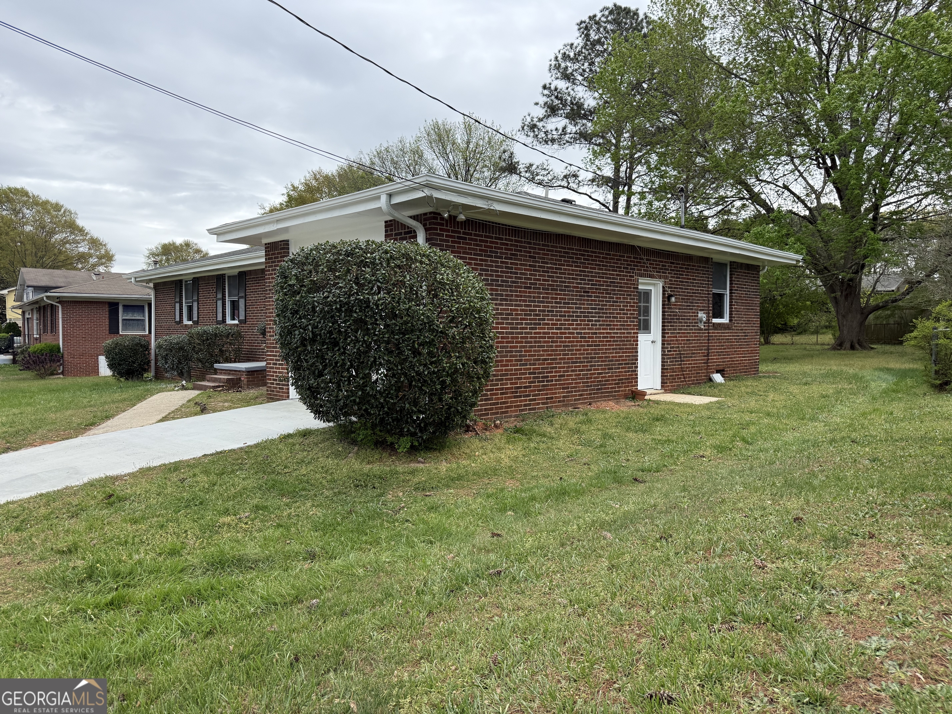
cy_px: 357
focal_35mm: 24
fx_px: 660
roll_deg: -0.5
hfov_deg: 71.6
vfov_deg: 56.8
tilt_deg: -2.0
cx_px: 476
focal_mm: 6.76
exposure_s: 1/2445
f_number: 1.78
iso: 100
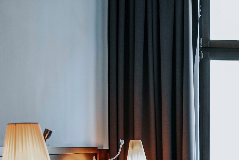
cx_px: 260
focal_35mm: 72
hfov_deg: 26.0
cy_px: 206
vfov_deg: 17.8
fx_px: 479
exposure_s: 1/3
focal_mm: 18
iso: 100
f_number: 3.5
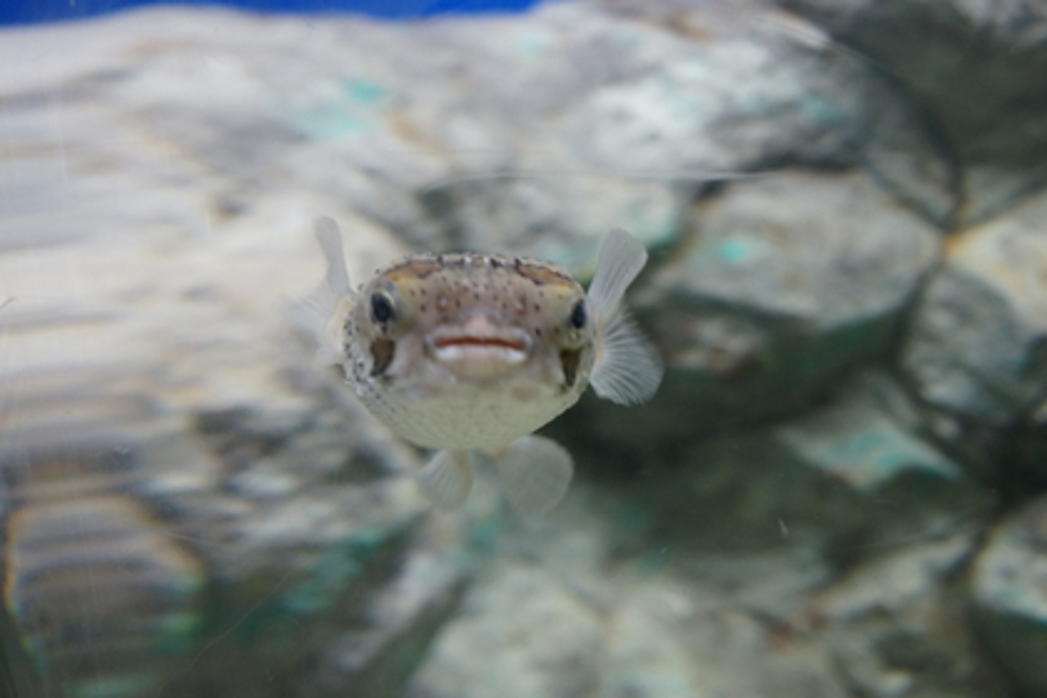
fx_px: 1134
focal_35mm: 39
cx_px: 524
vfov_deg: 34.2
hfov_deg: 49.6
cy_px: 349
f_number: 4.5
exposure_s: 1/45
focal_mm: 26
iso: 800
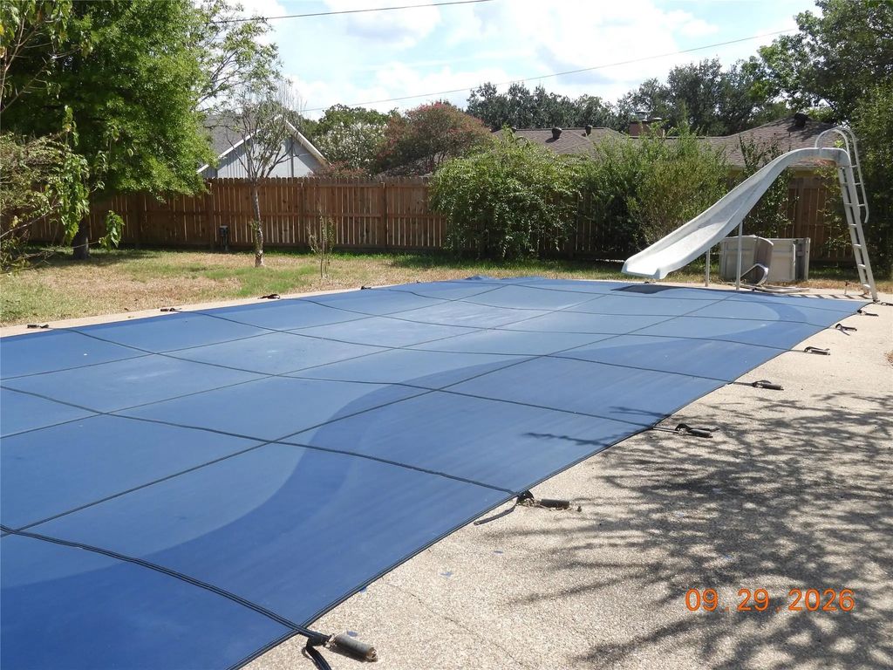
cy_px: 335
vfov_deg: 42.9
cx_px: 446
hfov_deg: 55.4
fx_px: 851
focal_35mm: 33
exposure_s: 1/1000
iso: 100
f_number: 3.2
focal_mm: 5.9
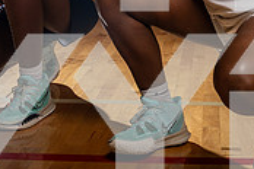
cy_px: -65
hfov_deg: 22.3
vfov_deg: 14.4
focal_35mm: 90
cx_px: 206
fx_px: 635
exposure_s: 1/250
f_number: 7.1
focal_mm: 27
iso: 100
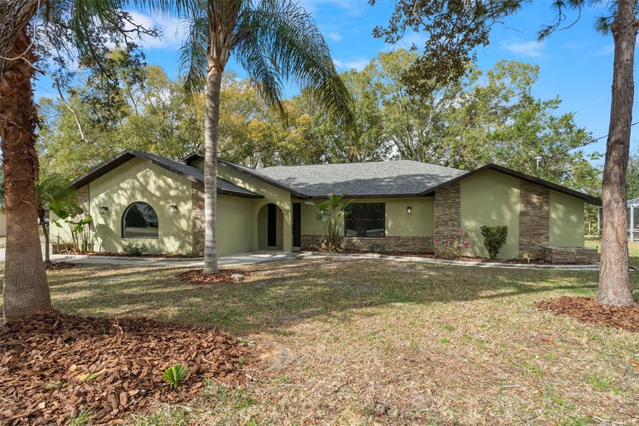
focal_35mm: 18
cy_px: 213
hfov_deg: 90.0
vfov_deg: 67.3
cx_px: 320
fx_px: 319
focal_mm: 12
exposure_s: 1/320
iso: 320
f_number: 8
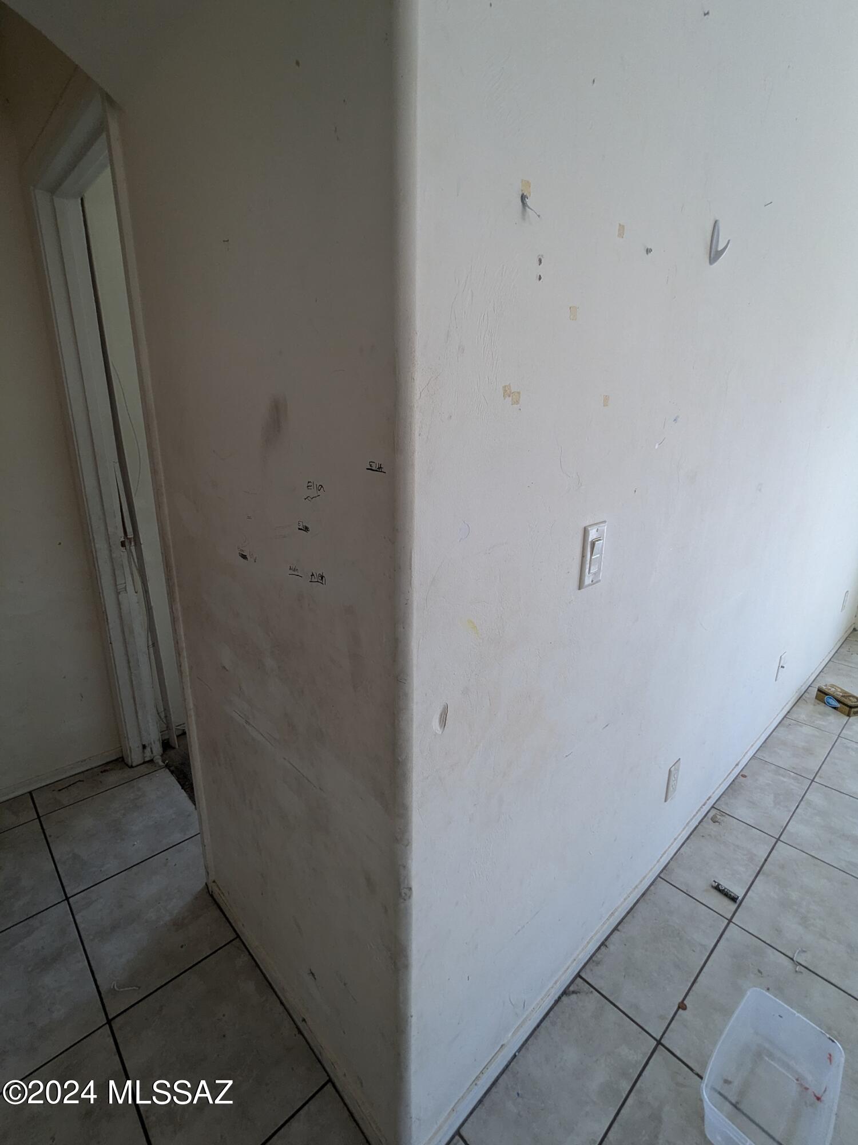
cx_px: 429
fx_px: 529
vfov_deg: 94.5
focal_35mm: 16
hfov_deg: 78.1
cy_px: 572
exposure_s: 1/96.1
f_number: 2.2
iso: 87
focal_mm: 2.35
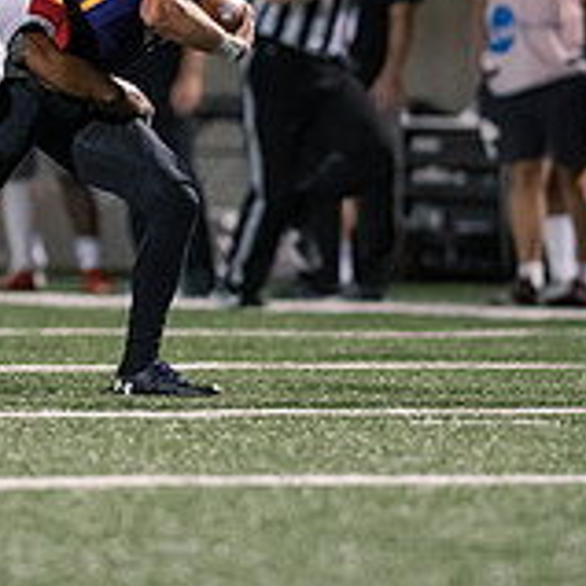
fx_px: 17831
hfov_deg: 1.9
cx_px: 107
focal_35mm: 931
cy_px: 127
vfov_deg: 1.9
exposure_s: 1/800
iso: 6400
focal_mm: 300
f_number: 2.8
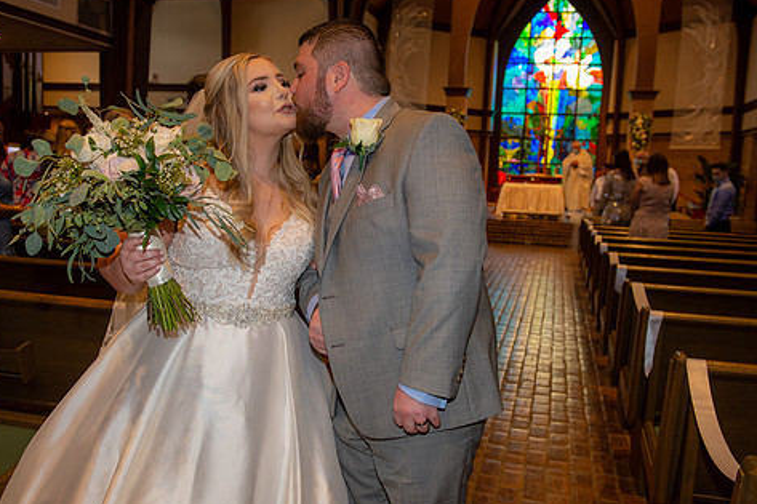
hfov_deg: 50.7
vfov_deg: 35.0
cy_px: 272
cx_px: 350
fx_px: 799
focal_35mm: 38
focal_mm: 31
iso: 1250
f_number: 5
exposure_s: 1/125
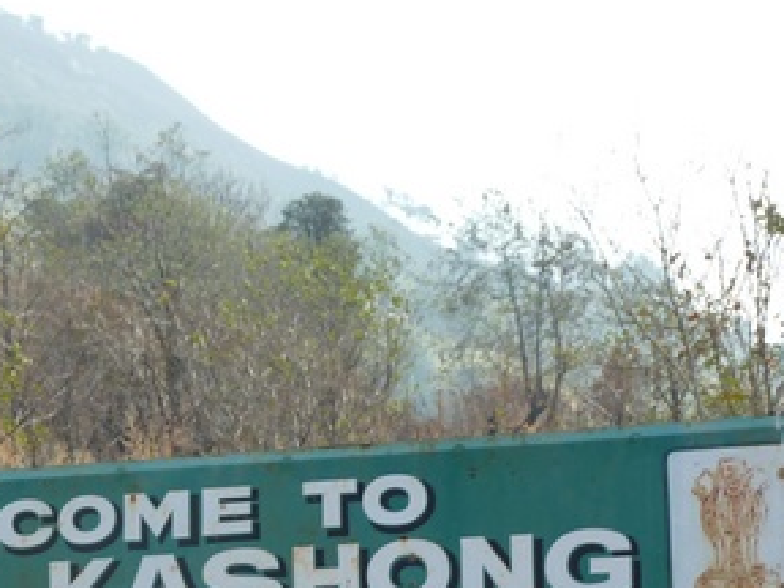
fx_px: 3012
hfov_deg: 14.7
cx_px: 152
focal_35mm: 133
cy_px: 629
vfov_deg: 11.0
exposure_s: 1/320
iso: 80
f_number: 3.9
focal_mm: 9.7
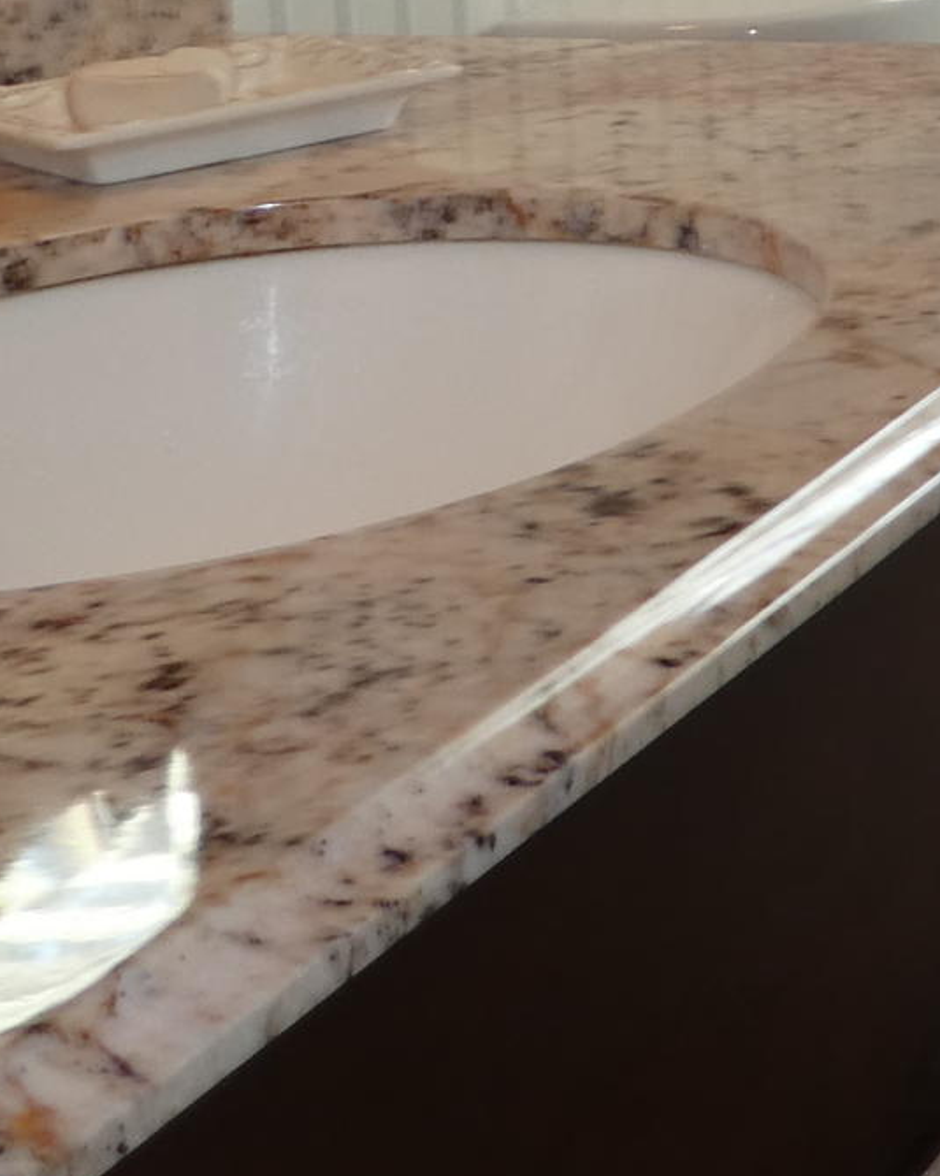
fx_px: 3652
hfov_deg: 13.3
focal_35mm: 105
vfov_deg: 17.1
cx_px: 1652
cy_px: -406
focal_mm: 4.3
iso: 80
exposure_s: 1/40
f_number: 3.5
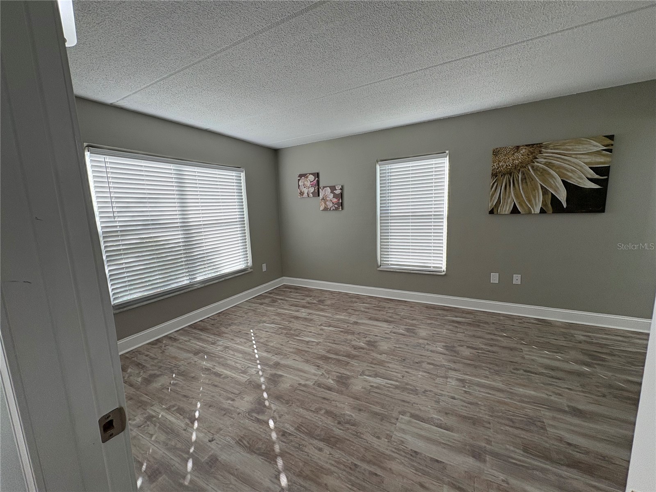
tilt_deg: -7.8
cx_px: 328
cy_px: 246
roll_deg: +2.9
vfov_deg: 85.7
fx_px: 265
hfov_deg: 102.1
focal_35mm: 14
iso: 64
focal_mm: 2.22
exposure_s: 1/120
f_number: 2.2
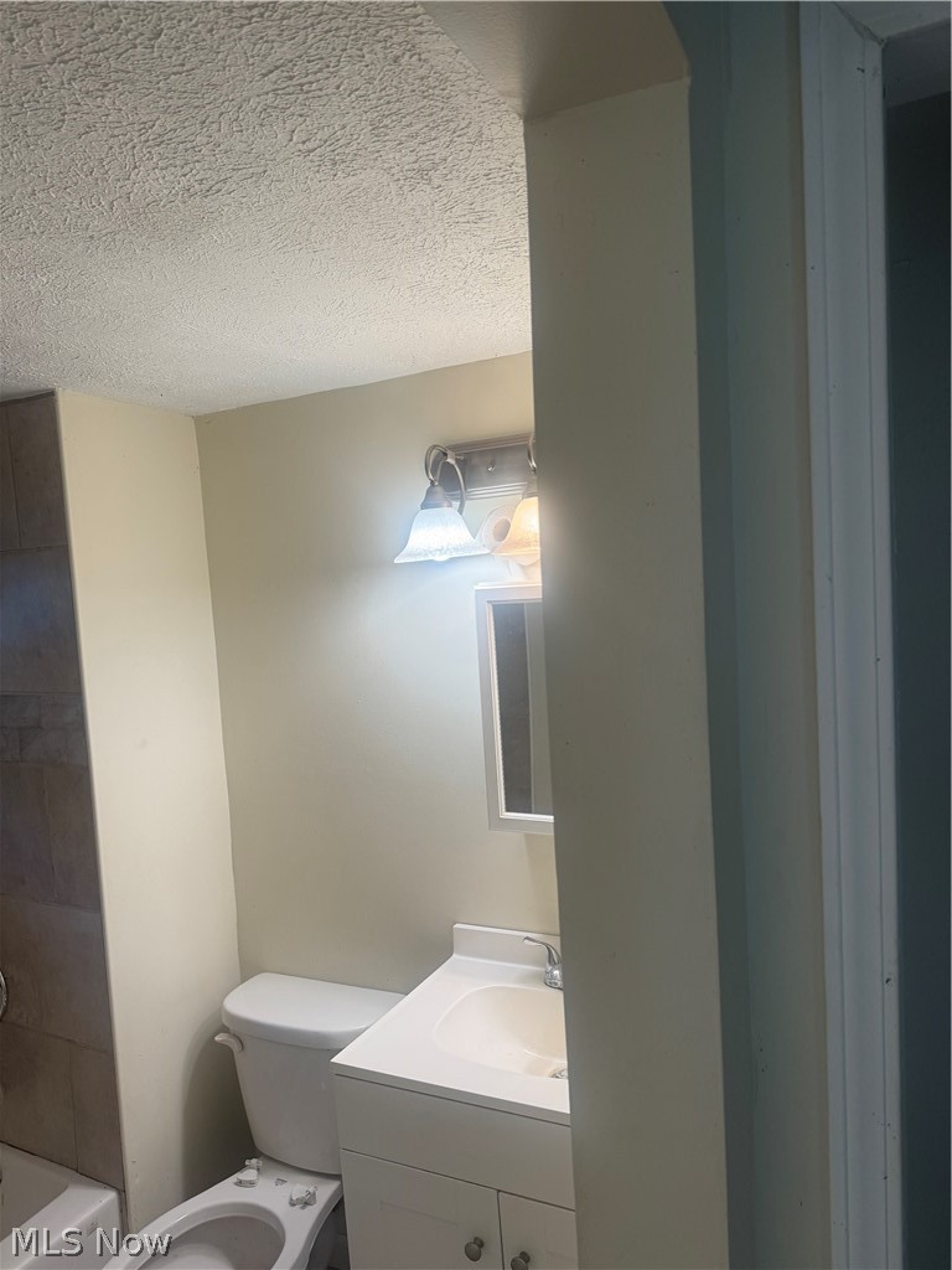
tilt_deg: -5.9
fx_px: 880
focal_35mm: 24
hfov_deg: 56.8
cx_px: 476
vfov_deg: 71.6
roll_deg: +4.1
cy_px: 635
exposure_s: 1/120
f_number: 1.78
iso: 125
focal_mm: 6.76
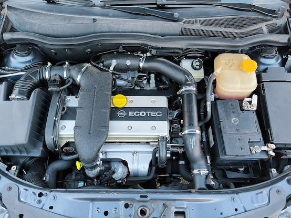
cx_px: 143
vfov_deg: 53.0
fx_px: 218
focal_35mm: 26
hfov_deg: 67.3
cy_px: 110
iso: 247
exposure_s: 1/50
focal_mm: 6.92
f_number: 1.9
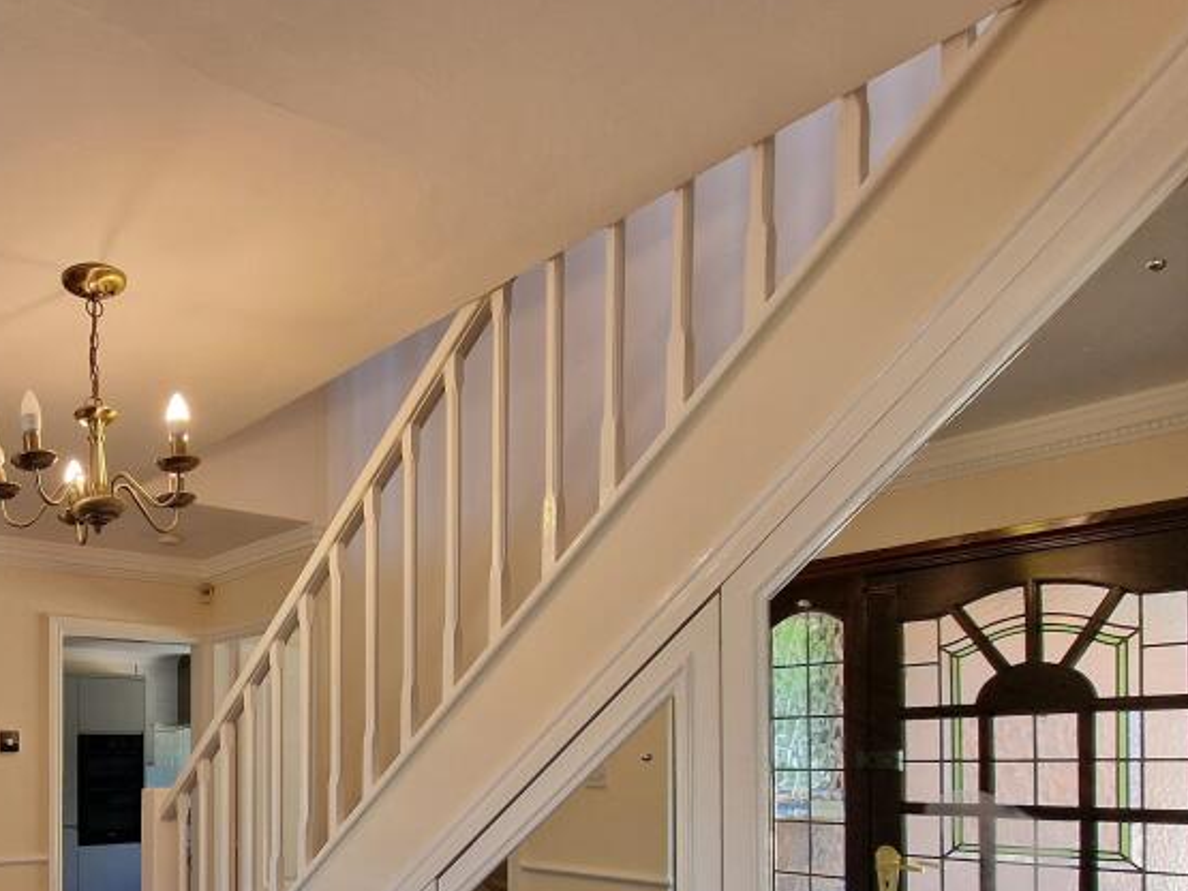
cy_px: 754
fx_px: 823
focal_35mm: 24
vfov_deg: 51.9
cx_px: 141
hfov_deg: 61.5
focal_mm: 2.2
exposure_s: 1/50
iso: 100
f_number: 2.2
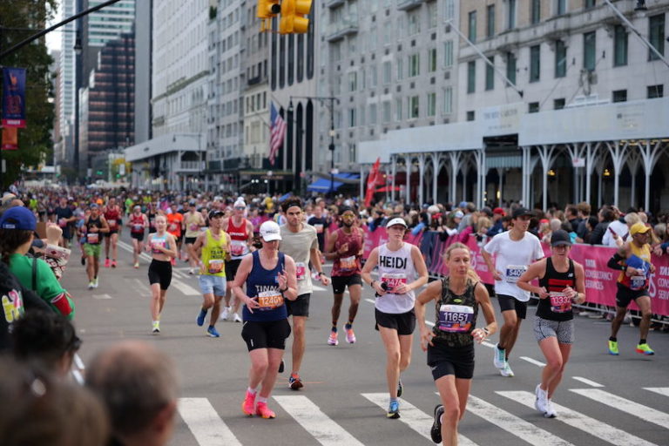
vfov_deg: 19.5
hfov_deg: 28.8
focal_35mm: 70
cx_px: 334
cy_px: 223
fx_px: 1301
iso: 400
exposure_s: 1/1600
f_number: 2.8
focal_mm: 70
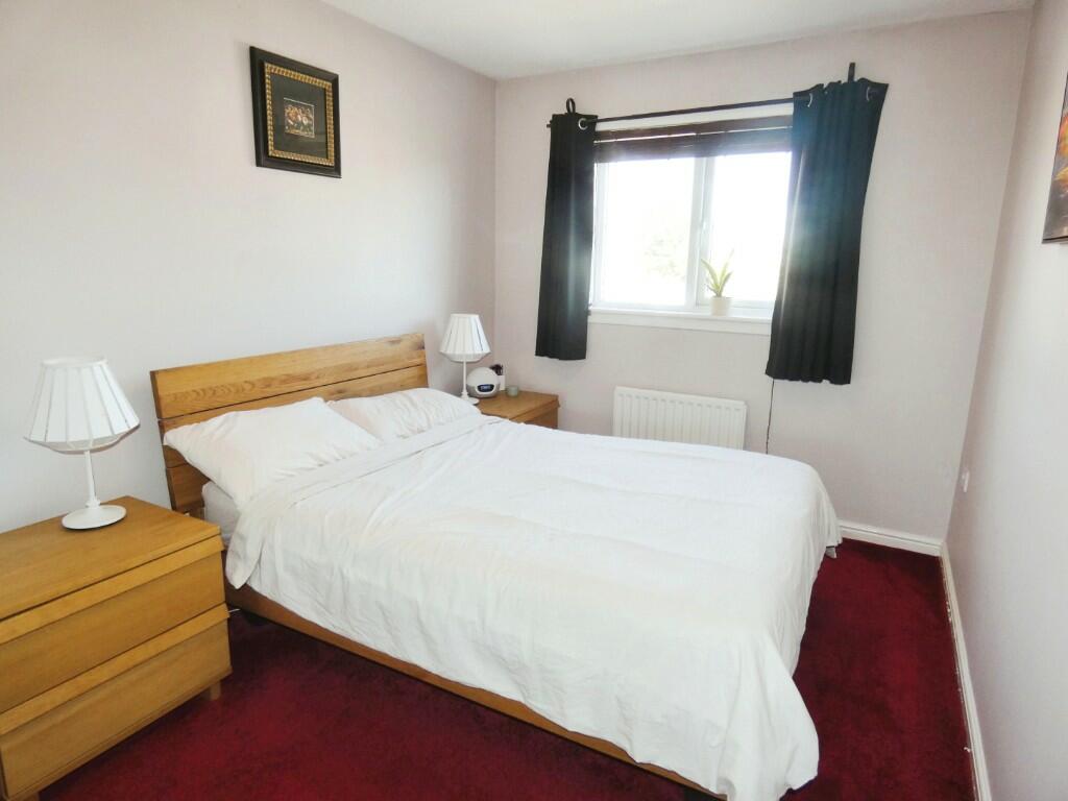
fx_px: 617
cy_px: 400
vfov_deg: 66.0
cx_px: 534
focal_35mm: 20
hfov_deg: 81.7
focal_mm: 3.6
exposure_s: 1/60
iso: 125
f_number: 2.8
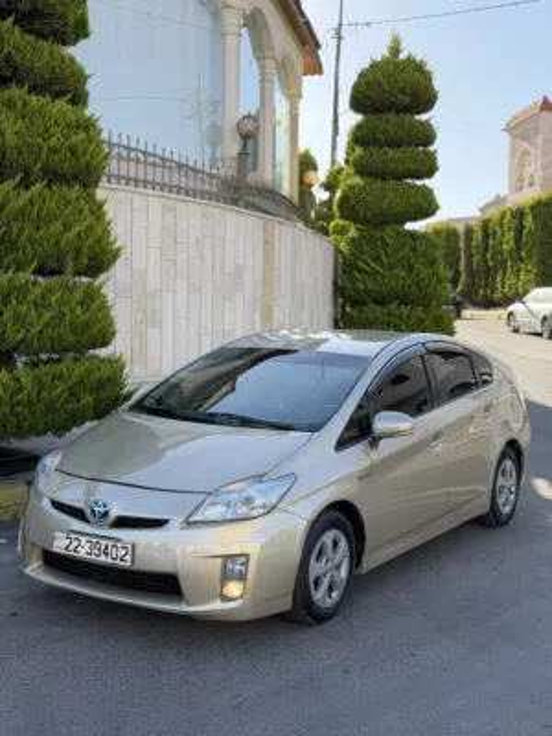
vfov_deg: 39.7
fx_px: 1021
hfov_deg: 30.3
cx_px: 276
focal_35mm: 48
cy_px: 368
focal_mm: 6.76
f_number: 1.78
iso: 80
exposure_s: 1/1513
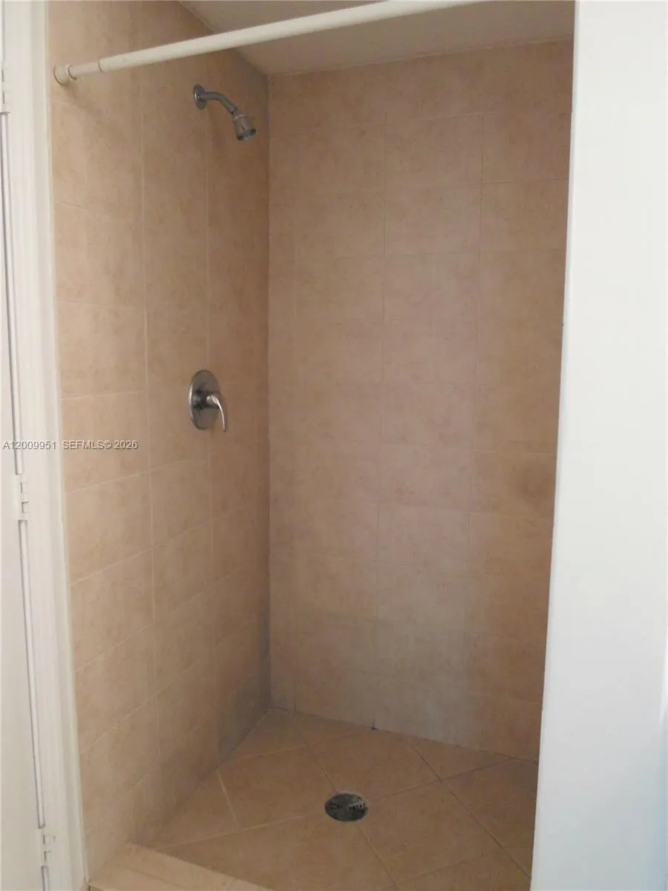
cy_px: 446
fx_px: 643
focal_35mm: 25
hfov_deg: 54.9
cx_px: 334
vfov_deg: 69.4
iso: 240
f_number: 2.5
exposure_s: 1/30
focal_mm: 4.5
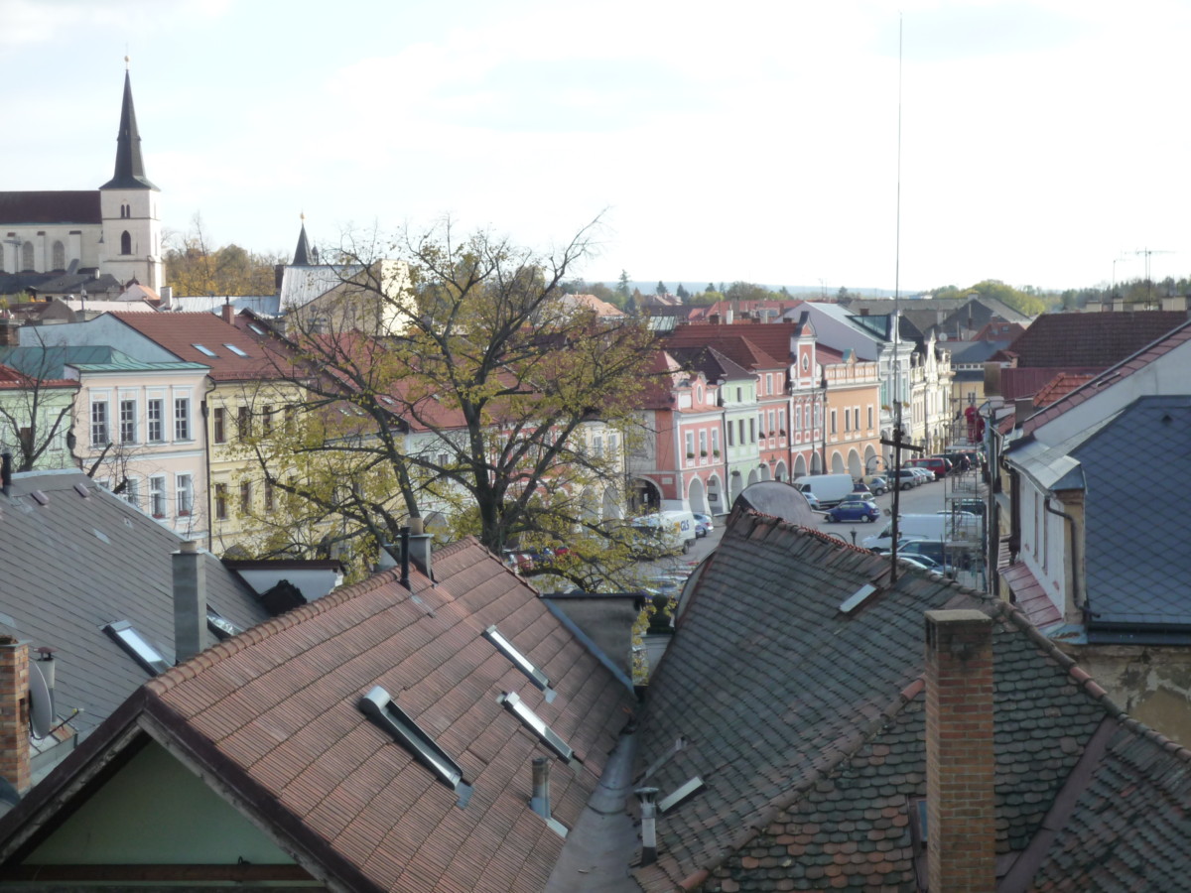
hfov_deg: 27.8
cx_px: 596
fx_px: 2408
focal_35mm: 70
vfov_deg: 21.0
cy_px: 446
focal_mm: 12.2
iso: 160
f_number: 4.9
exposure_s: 1/320
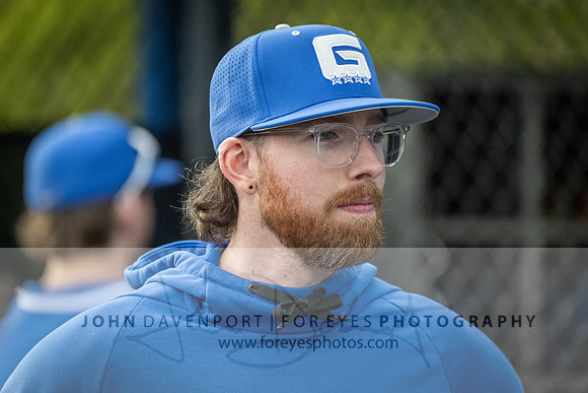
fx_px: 7373
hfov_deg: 4.6
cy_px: 171
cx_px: 299
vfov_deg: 3.0
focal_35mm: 451
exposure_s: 1/2000
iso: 7200
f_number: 5.6
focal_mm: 400
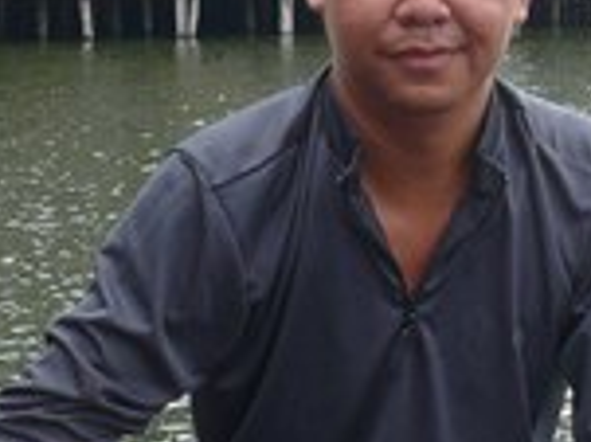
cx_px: 450
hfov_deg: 9.7
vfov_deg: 7.3
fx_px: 3463
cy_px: 462
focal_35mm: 203
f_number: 4.5
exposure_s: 1/250
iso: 100
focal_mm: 10.1
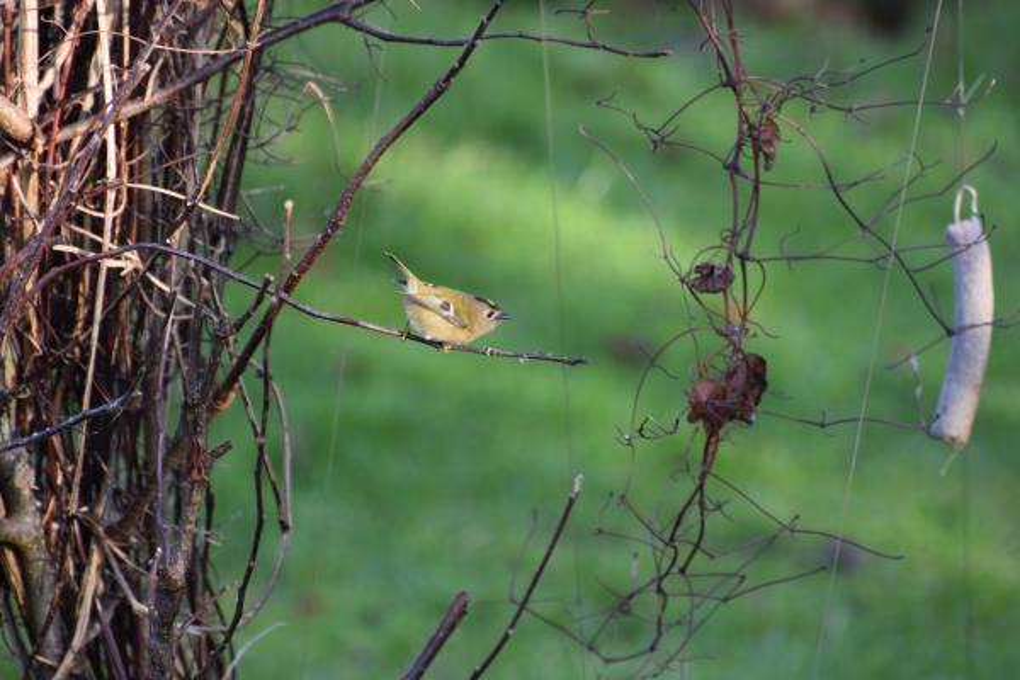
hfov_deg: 4.6
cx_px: 510
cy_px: 340
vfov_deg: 3.1
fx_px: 12749
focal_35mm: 450
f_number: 5.6
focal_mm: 300
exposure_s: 1/250
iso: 500
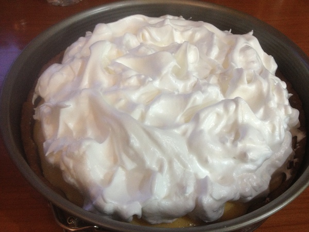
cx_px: 154
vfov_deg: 40.7
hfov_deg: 52.6
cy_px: 116
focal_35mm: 35
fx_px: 312
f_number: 2.4
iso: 200
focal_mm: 4.28
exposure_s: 1/20
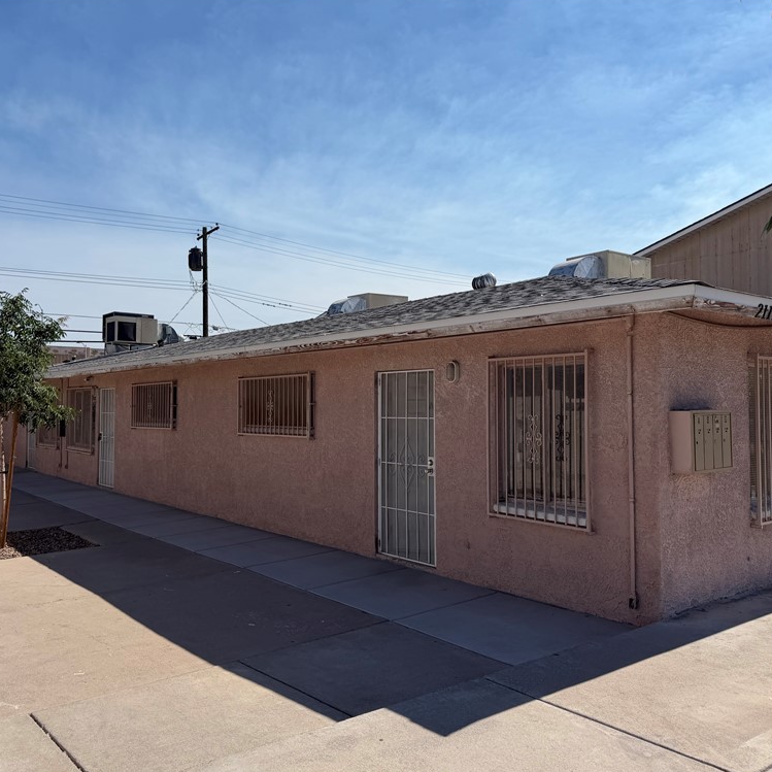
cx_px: 356
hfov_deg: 55.6
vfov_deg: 55.6
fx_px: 732
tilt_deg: +1.8
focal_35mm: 29
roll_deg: -0.3
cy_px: 387
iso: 80
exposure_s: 1/7353
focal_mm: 6.76
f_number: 1.78
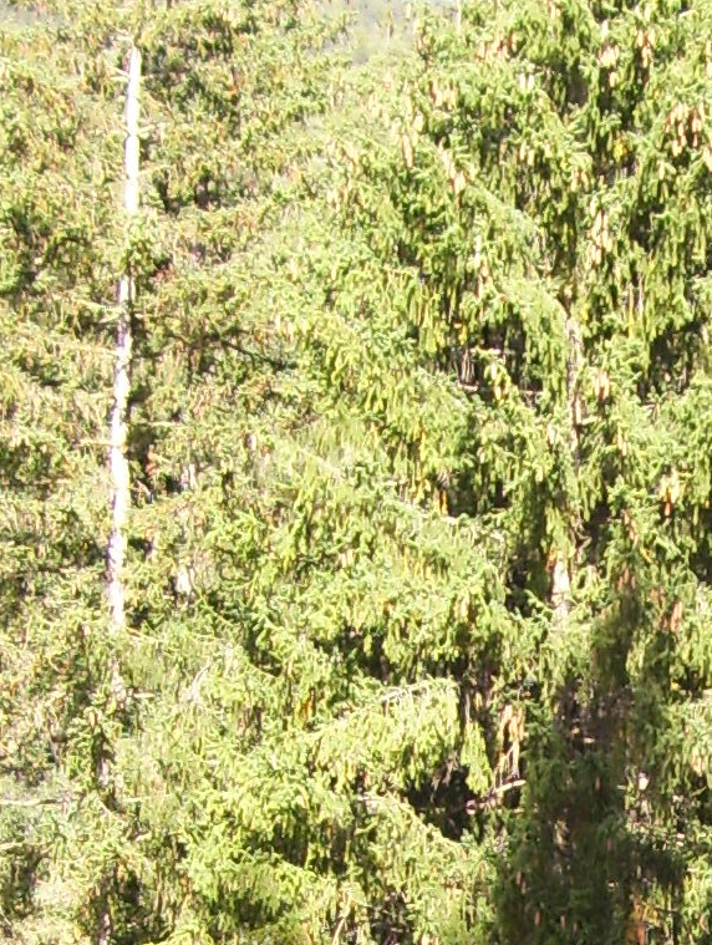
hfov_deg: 10.8
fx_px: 3691
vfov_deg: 14.2
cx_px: 820
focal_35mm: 135
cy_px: 1073
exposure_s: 1/200
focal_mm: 6
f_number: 2.7
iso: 80
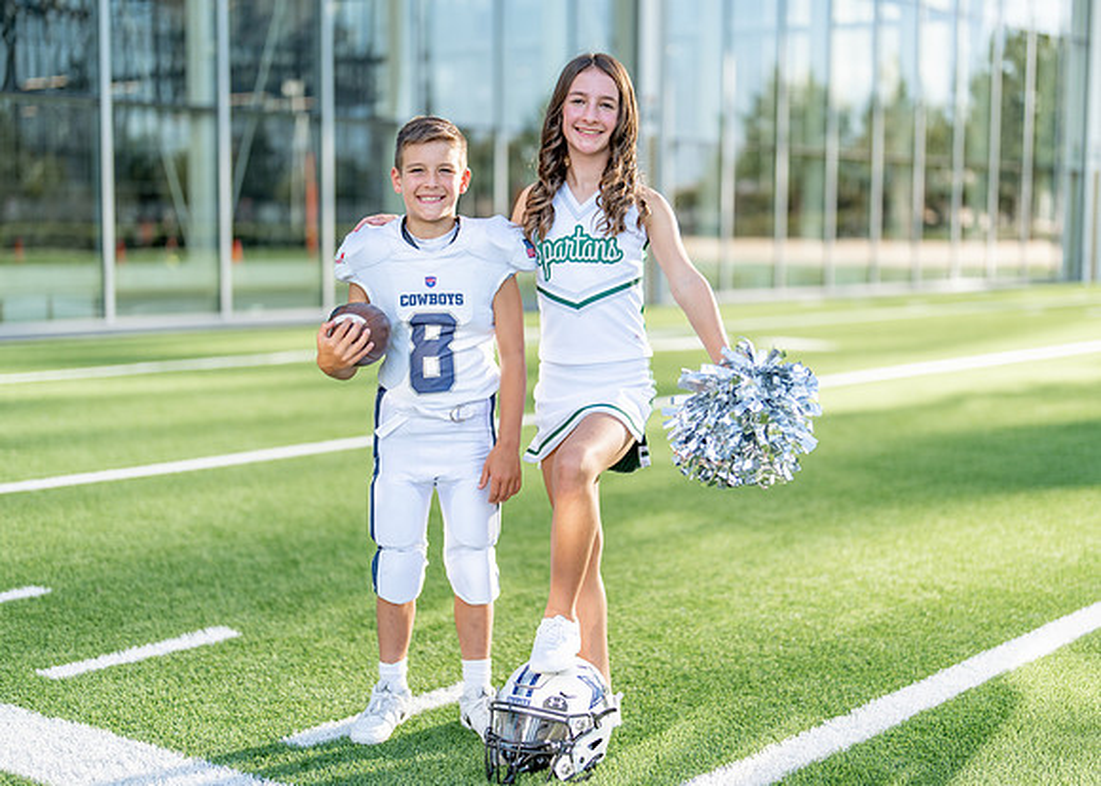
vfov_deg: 25.3
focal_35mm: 56
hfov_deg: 34.9
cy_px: 406
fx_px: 1749
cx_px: 578
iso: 100
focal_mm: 50
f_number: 1.2
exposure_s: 1/2500
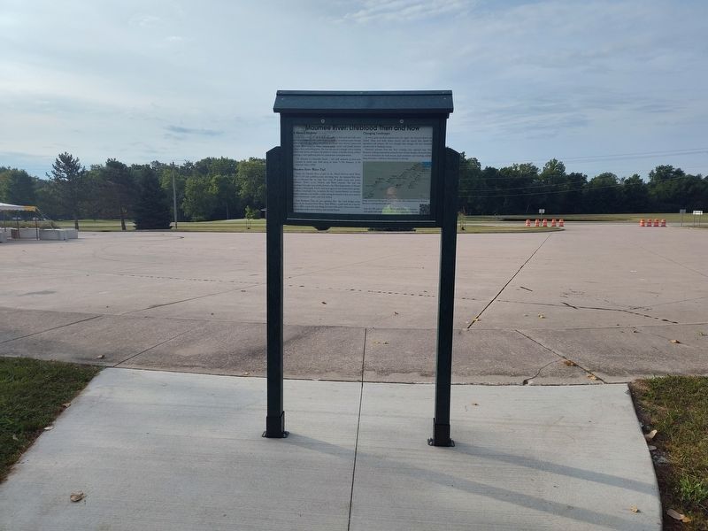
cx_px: 354
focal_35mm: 23
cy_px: 266
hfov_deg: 73.9
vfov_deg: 58.9
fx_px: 470
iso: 100
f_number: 1.8
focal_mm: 5.56
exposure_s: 1/2087
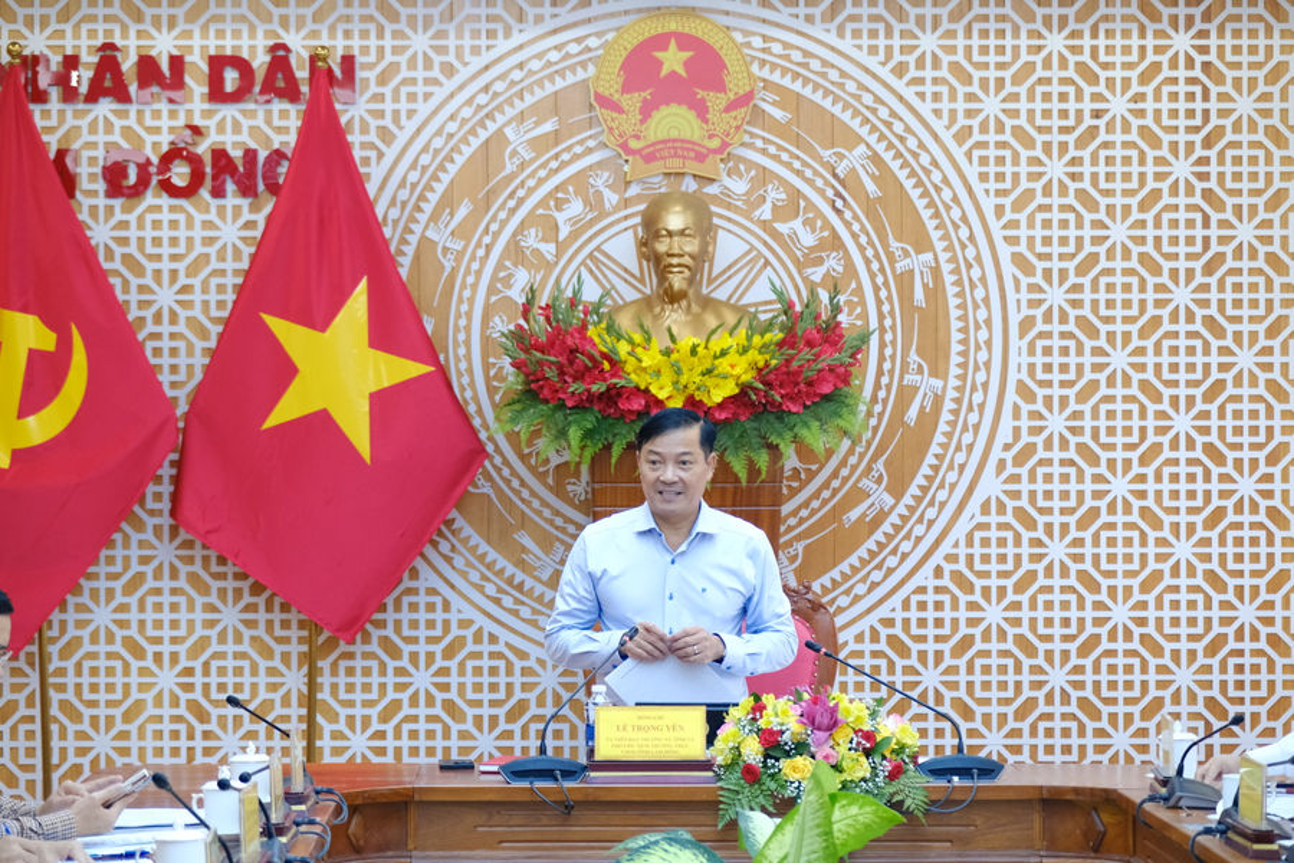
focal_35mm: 120
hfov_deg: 17.1
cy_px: 432
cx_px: 647
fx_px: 4313
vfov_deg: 11.4
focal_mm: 80
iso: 2000
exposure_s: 1/180
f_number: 4
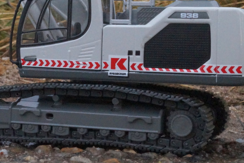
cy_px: 24
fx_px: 698
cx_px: 54
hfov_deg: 19.7
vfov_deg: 13.2
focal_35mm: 103
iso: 3200
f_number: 22
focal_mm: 30
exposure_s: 1/15
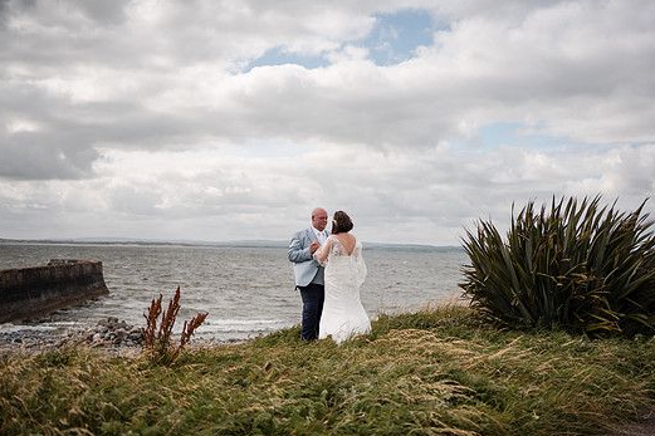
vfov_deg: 34.2
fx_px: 709
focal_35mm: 39
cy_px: 231
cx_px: 339
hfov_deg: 49.6
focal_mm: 35
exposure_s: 1/8000
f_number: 1.8
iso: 100
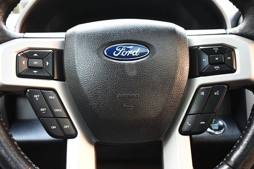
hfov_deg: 42.8
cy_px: 84
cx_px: 127
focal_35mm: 46
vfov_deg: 29.2
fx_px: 324
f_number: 4.2
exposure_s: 1/125
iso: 2800
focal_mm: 31
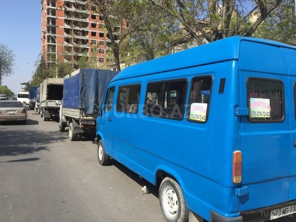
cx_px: 148
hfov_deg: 61.7
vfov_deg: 48.2
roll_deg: -1.2
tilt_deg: -2.6
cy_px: 111
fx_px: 248
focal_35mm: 29
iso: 32
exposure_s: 1/1522
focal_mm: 4.15
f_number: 2.2
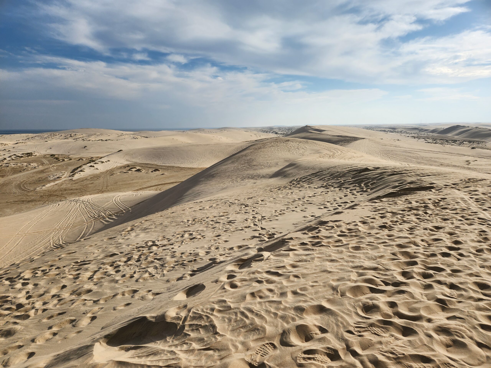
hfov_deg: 73.9
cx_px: 246
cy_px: 184
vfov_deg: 58.9
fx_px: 326
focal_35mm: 23
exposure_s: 1/4142
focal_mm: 5.4
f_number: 1.8
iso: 20
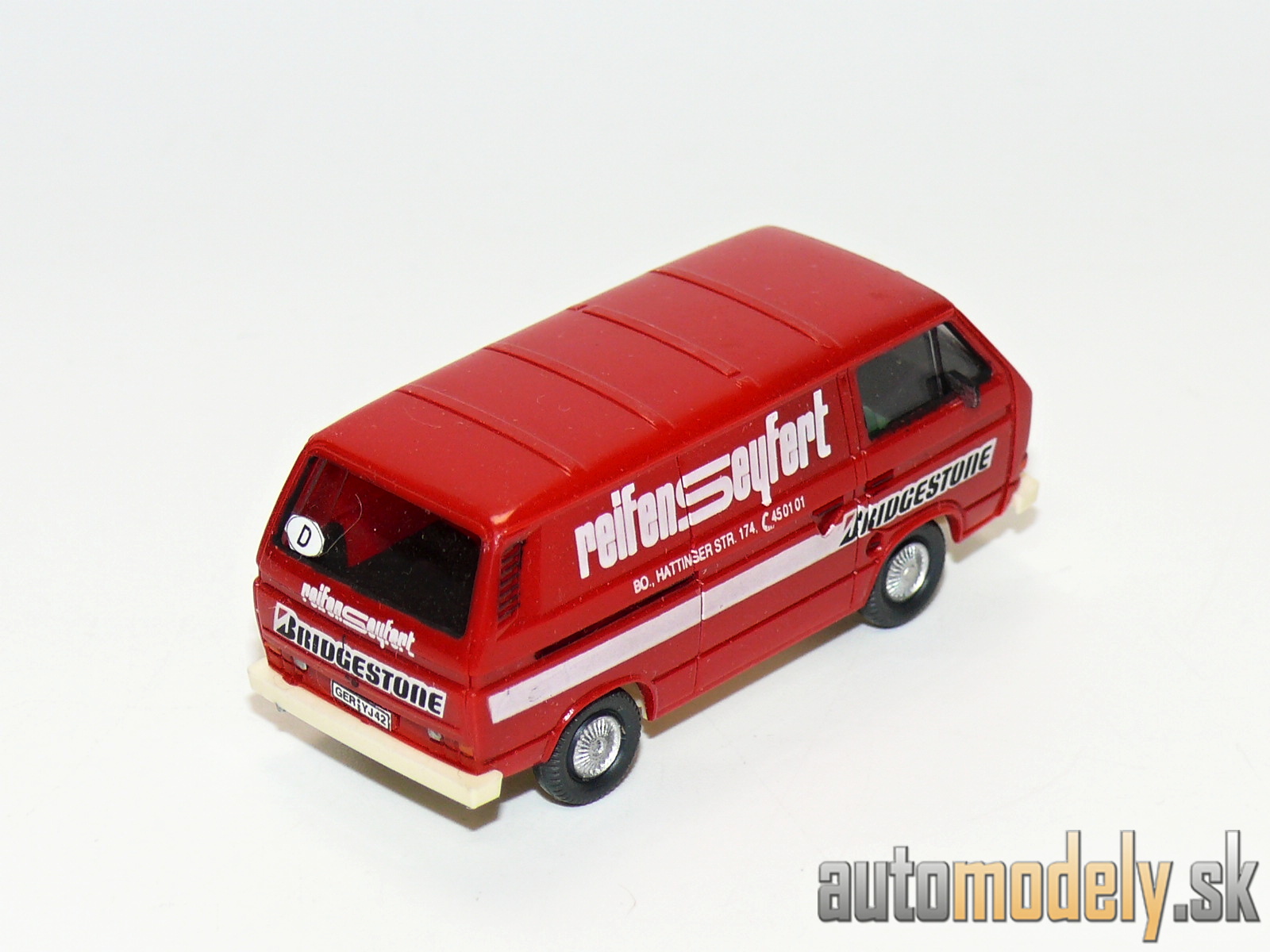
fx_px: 4953
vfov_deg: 11.0
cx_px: 635
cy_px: 476
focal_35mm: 135
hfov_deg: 14.6
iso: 100
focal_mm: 16.1
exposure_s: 1/30
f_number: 4
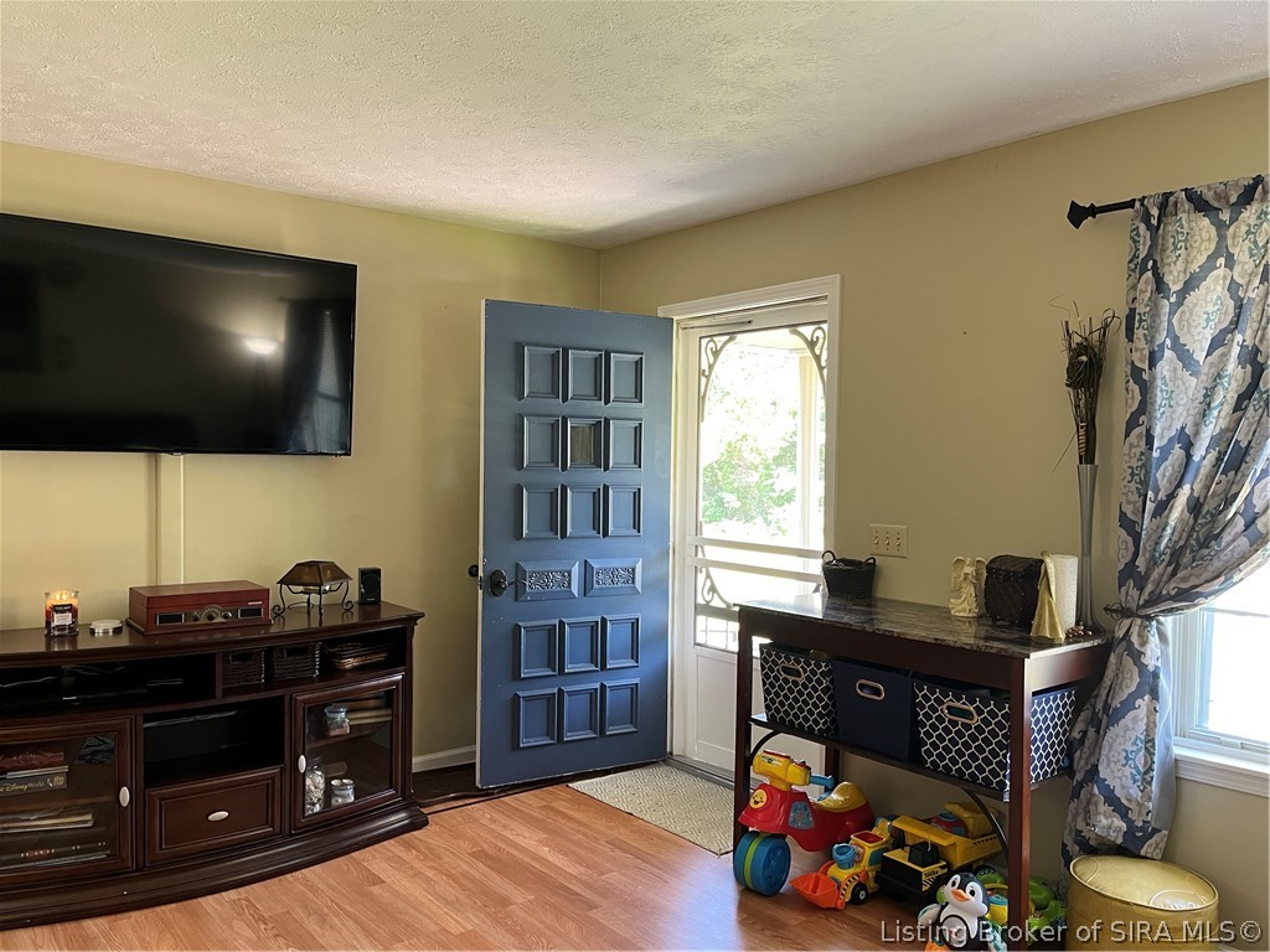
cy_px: 476
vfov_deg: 53.1
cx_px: 635
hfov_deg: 67.3
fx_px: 954
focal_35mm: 26
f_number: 1.6
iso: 250
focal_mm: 5.1
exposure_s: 1/60
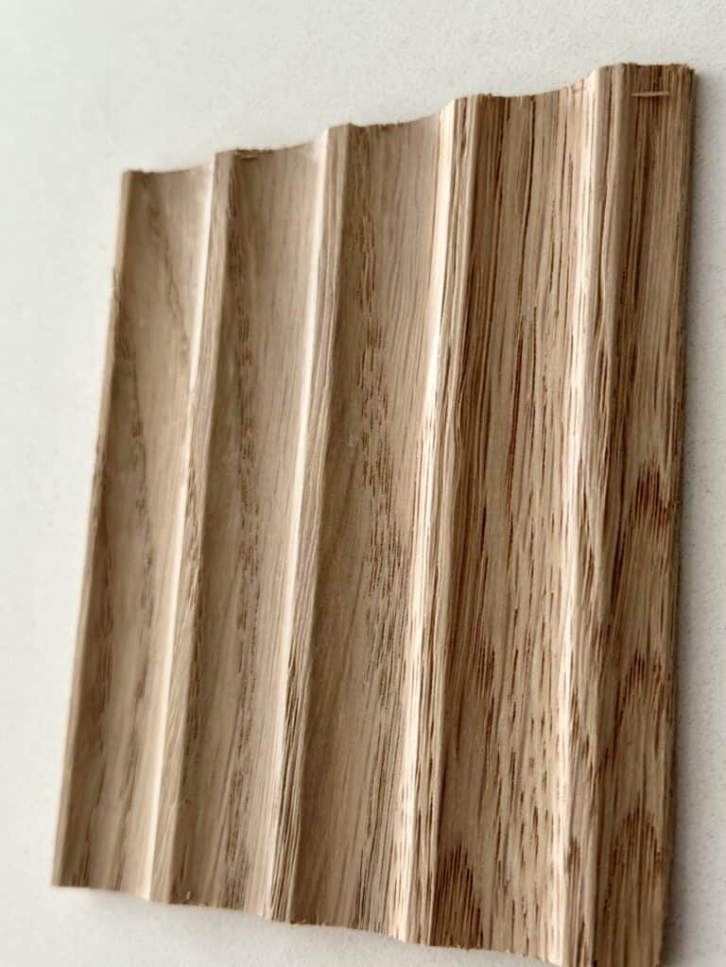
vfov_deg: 39.7
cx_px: 363
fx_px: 1342
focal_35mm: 48
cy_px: 484
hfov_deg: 30.3
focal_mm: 6.86
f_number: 1.78
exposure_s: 1/60
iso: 160
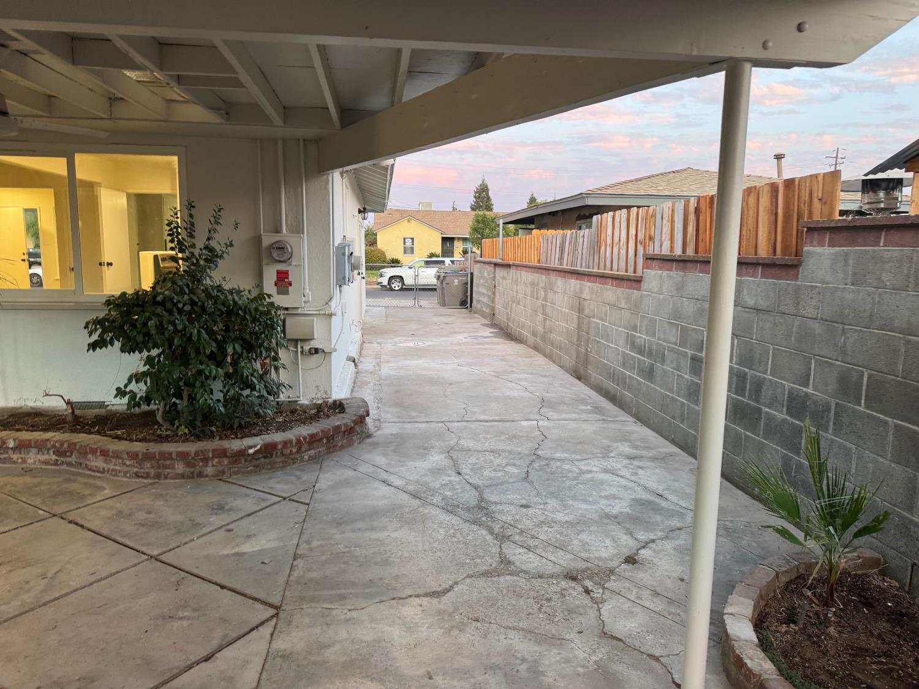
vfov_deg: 56.8
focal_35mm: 24
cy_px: 344
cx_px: 460
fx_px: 637
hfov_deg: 71.6
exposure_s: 1/60
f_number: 1.78
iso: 200
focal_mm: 6.76
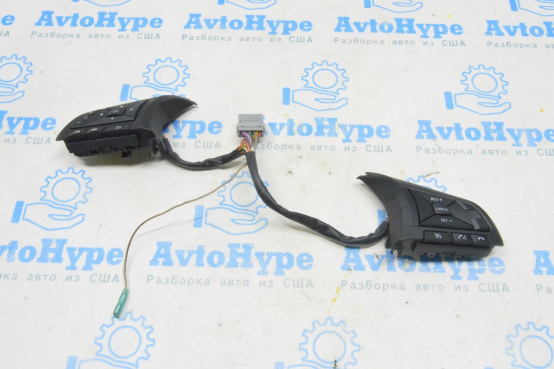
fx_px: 554
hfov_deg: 53.2
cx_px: 277
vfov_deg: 36.8
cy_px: 184
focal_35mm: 36
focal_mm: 24
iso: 6400
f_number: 20
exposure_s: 1/15
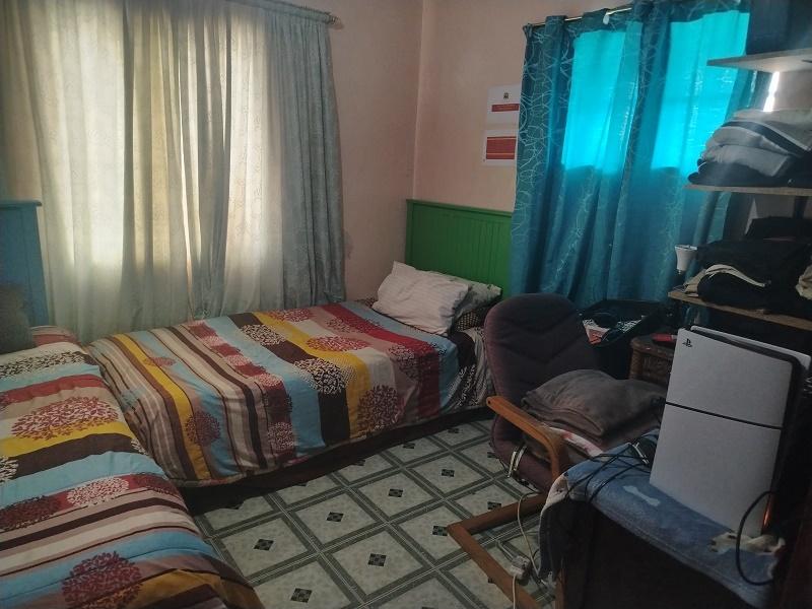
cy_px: 304
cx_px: 406
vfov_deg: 56.8
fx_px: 563
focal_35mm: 24
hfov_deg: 71.6
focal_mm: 5.25
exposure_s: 1/30
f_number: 1.75
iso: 931
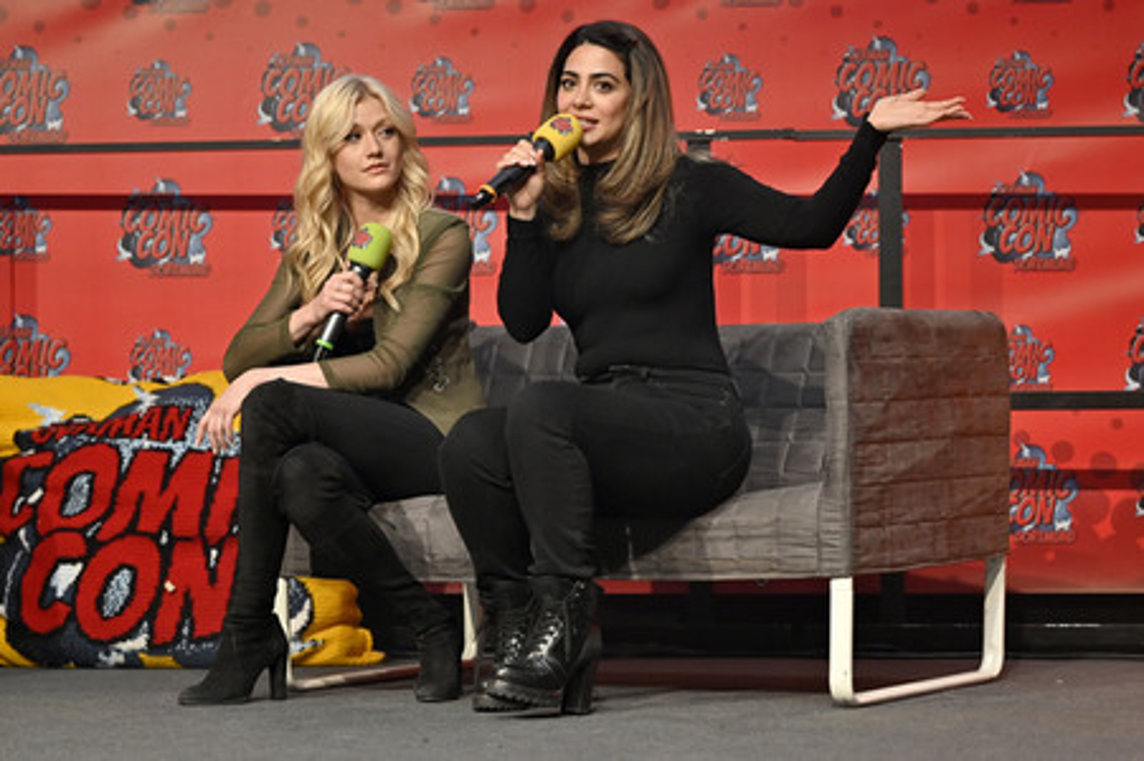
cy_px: 380
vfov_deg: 15.0
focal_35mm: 91
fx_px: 2890
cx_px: 572
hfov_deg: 22.4
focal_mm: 91
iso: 800
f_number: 2.8
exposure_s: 1/400
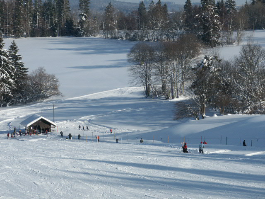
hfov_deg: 14.1
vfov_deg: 10.6
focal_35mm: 140
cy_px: 100
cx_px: 132
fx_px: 1072
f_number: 5.6
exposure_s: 1/1000
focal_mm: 35.37
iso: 100
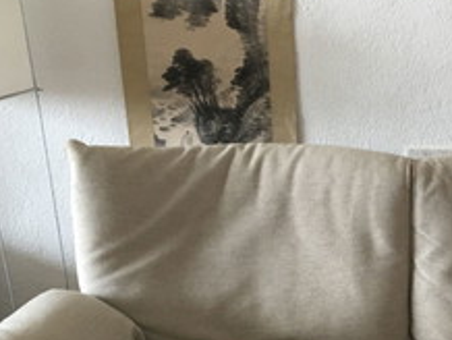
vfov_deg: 21.1
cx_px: 460
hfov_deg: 26.8
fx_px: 889
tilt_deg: -20.7
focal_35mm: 68
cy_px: 317
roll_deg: -1.7
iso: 125
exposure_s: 1/33
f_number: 2.2
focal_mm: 4.15
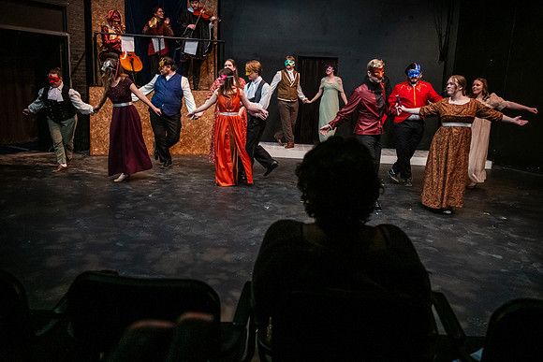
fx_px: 483
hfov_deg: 58.7
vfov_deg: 41.1
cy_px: 181
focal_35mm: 32
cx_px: 272
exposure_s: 1/200
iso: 5000
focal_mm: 32
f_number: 3.5
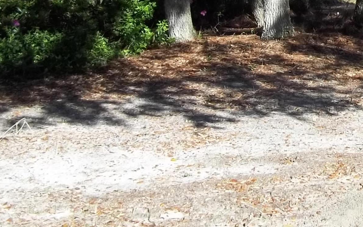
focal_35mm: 86
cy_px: -70
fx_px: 851
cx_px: 390
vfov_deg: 14.5
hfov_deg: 22.8
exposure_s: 1/500
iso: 64
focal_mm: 5.7
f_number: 2.9
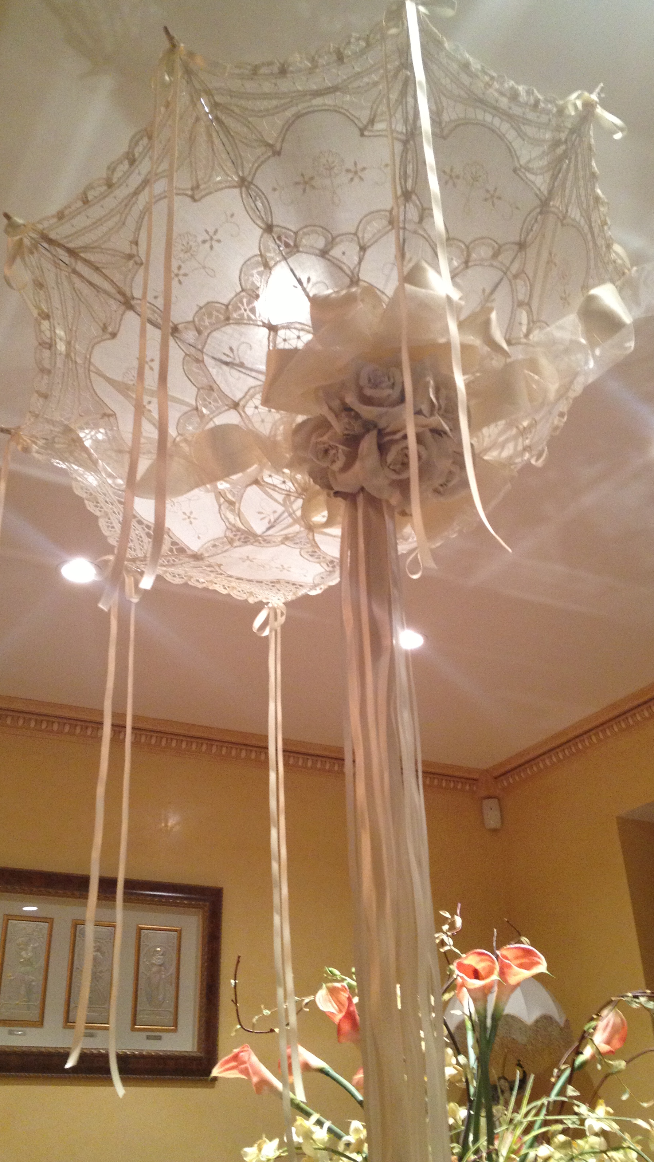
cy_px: 582
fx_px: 1202
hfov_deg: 30.4
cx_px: 339
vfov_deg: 51.6
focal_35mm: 39
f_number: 2.4
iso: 200
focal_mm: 4.28
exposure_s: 1/20
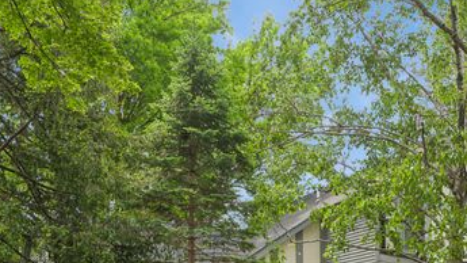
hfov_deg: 43.1
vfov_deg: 25.0
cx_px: 310
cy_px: 209
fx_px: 582
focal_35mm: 47
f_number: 8
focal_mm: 31
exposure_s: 1/250
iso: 400
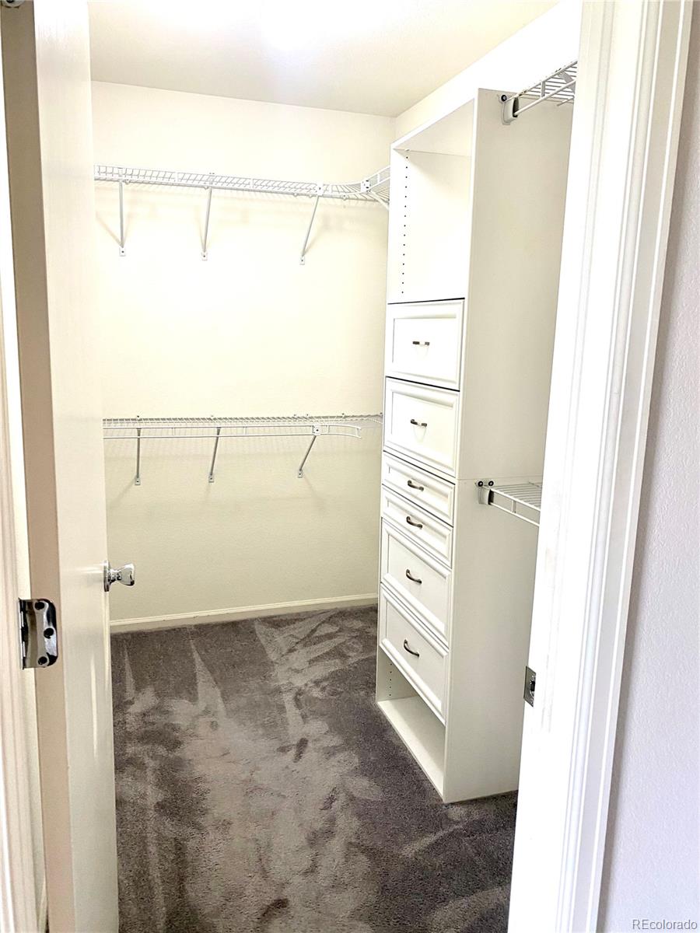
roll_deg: -1.3
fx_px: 701
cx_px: 350
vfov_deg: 67.3
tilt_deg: -11.9
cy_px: 466
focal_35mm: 26
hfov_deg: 53.1
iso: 125
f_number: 1.8
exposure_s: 1/60
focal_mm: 4.25
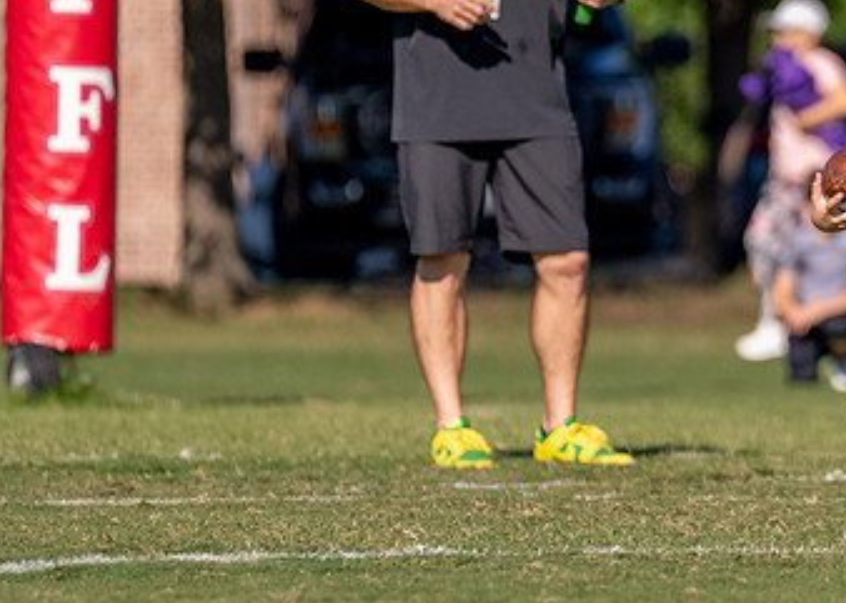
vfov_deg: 2.0
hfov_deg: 2.8
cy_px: 251
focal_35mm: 721
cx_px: 971
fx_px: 17313
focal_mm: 200
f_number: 2.8
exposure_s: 1/6400
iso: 250
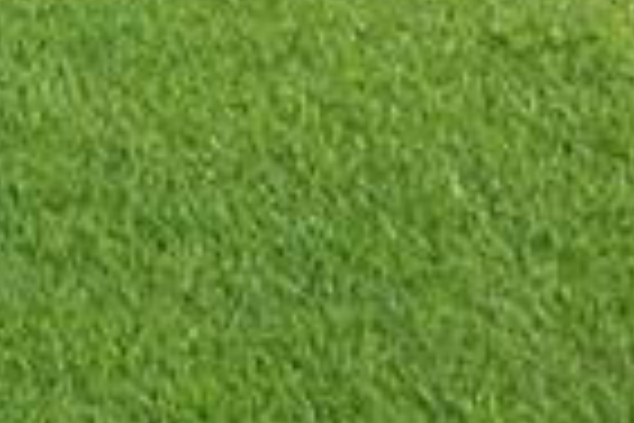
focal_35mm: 240
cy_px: -1089
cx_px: -719
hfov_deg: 8.1
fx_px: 4226
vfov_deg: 5.2
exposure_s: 1/200
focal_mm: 22
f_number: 14
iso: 400
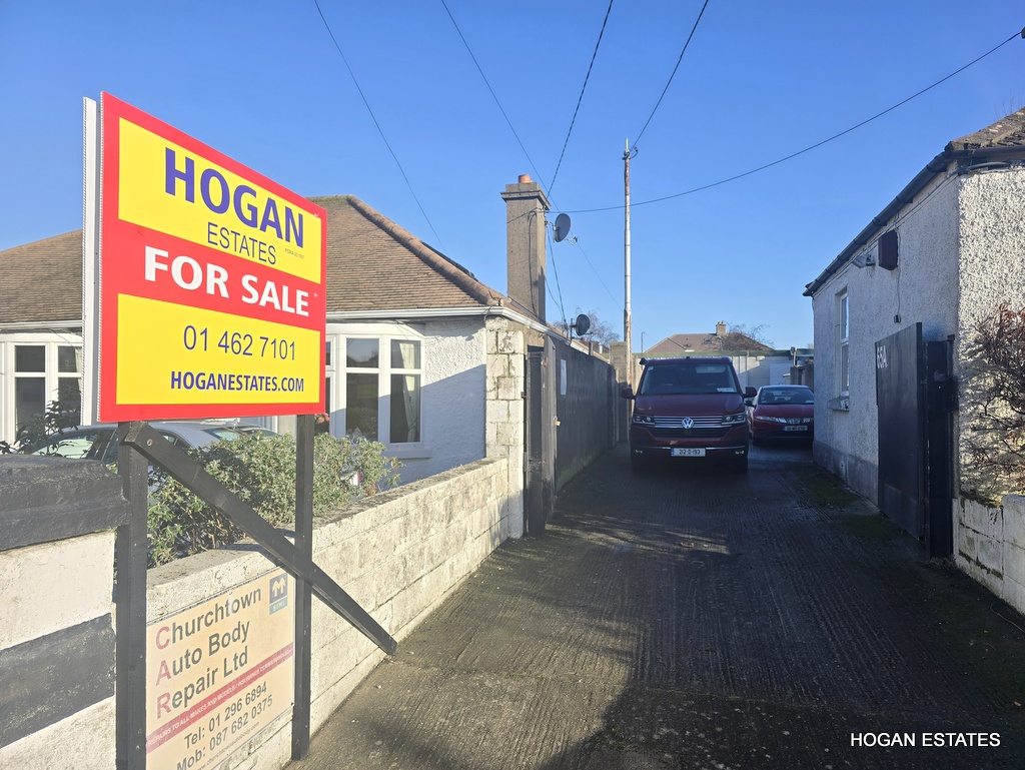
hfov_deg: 73.9
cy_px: 385
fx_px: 681
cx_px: 512
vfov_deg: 58.9
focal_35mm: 23
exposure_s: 1/612
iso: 12
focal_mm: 6.3
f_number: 1.7
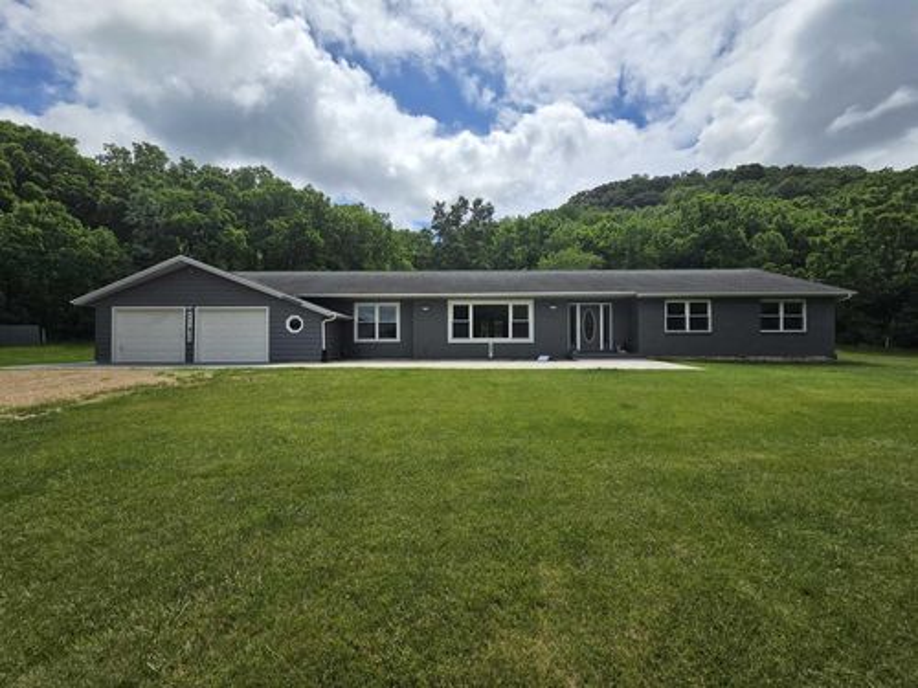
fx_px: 345
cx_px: 459
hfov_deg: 106.2
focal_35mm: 13
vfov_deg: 89.9
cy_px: 344
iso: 50
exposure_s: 1/3768
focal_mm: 2.2
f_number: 2.2
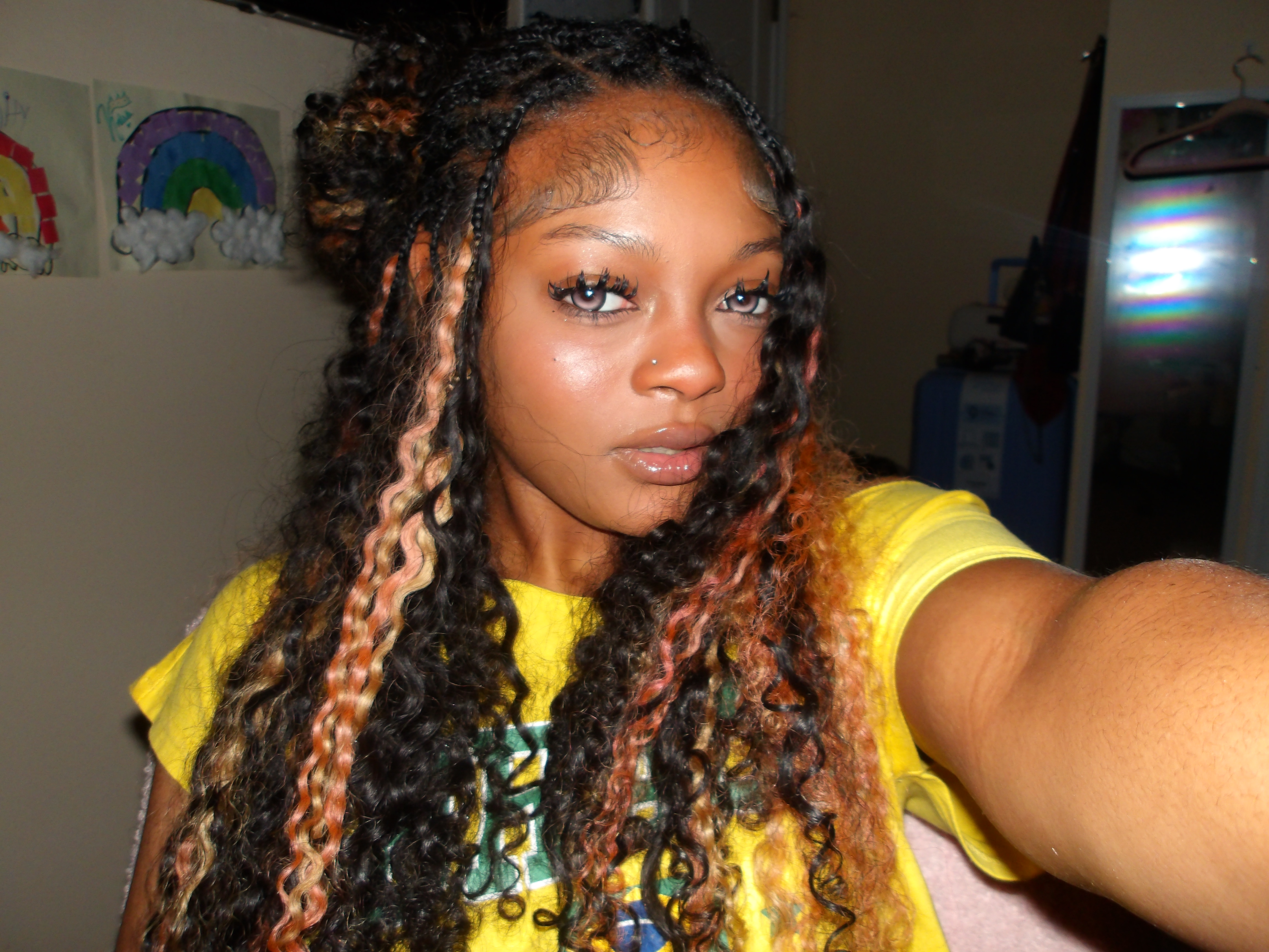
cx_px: 634
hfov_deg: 65.3
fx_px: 990
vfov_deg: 51.4
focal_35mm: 27
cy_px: 476
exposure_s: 1/15
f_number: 3
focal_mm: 4.9
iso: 200
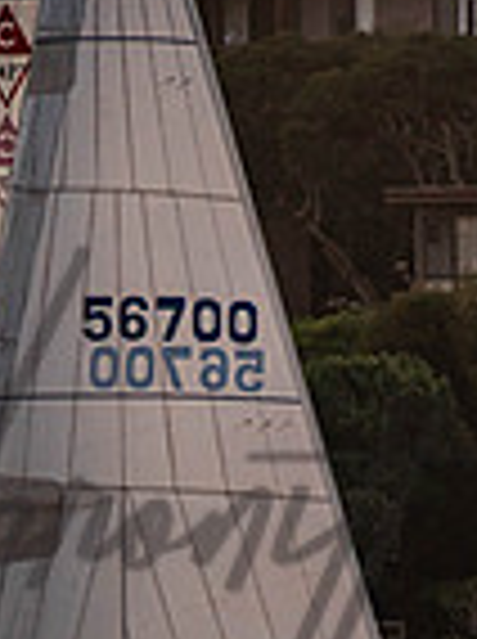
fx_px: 17728
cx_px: 112
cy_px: 508
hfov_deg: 1.5
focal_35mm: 962
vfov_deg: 2.1
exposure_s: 1/250
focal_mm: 210
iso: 800
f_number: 6.3
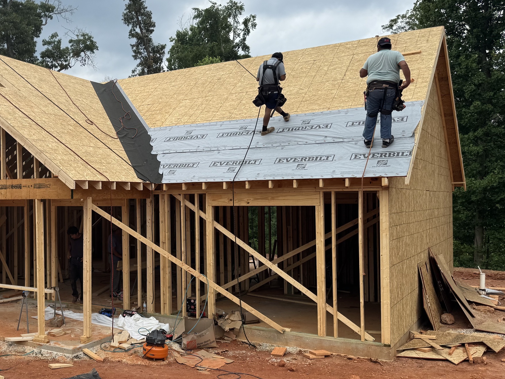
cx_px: 121
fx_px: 569
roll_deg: -0.7
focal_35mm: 39
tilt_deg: -0.6
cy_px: 195
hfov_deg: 46.0
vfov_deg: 36.8
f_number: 1.78
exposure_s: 1/2331
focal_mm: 6.76
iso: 80
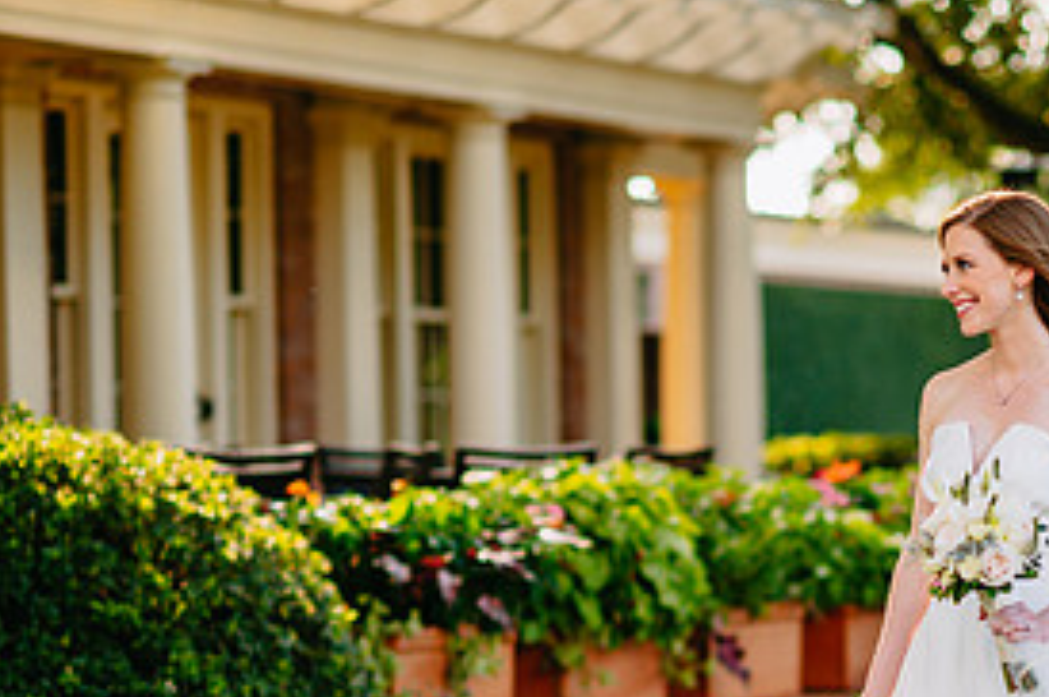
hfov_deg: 11.4
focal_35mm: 180
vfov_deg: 7.6
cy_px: 689
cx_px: 949
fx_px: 5239
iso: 100
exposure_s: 1/800
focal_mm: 85
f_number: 2
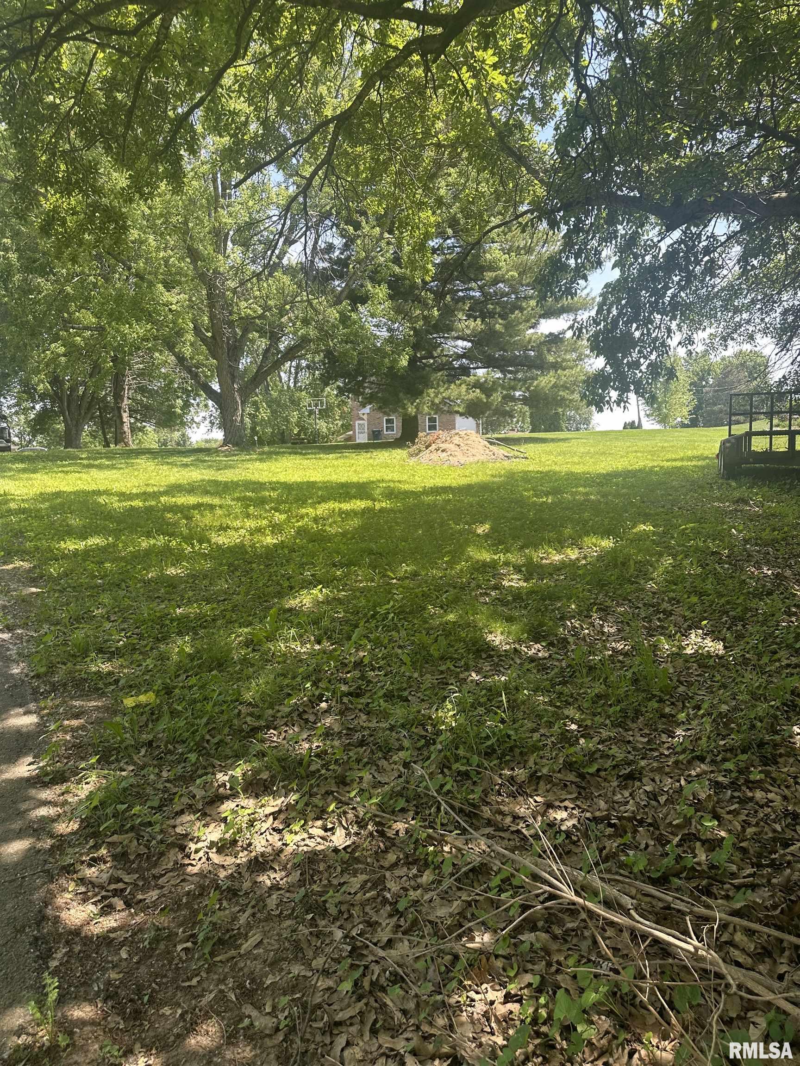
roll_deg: +0.5
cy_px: 533
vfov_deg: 71.6
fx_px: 740
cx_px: 400
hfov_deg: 56.8
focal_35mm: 24
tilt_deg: -1.6
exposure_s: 1/462
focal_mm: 6.86
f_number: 1.78
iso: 80
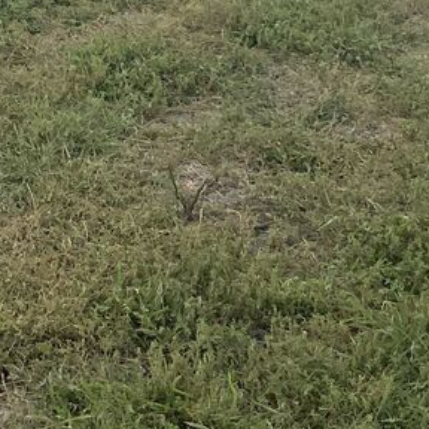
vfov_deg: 12.9
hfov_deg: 13.5
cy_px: -220
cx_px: 57
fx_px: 1795
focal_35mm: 128
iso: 16
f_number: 1.8
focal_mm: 3
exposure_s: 1/1626
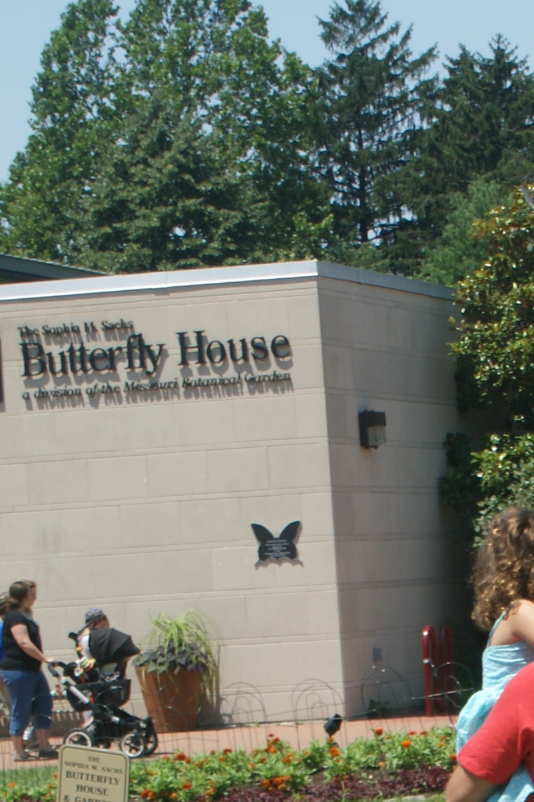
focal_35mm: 160
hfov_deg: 8.5
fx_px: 3564
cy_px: 749
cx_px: 639
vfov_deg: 12.7
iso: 100
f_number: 11
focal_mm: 28
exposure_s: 1/125
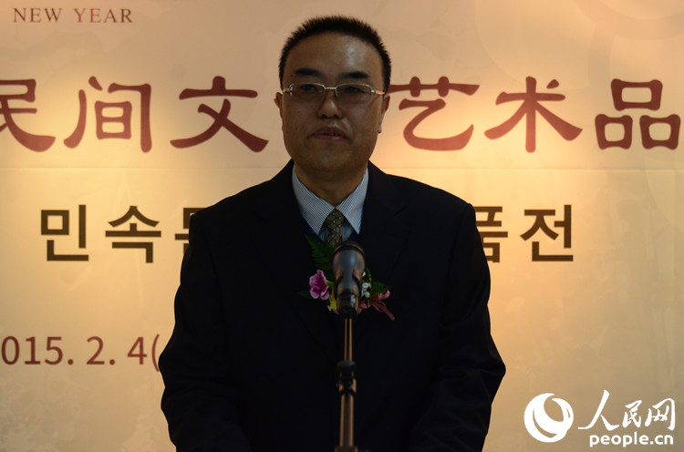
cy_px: 226
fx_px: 2047
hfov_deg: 19.0
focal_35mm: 108
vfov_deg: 12.6
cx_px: 342
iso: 1600
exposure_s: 1/30
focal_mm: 72
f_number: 5
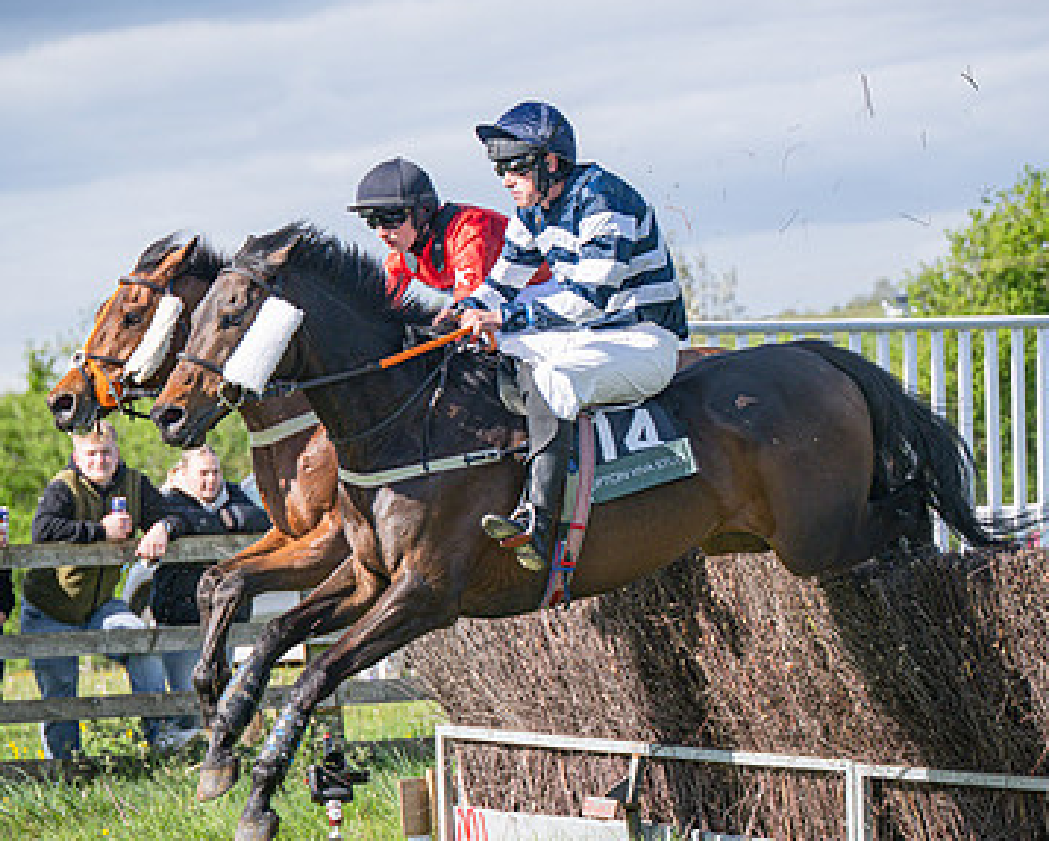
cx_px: 566
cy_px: 444
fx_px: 5405
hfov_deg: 11.1
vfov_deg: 8.9
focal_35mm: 174
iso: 400
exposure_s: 1/2500
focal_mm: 98
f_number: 4
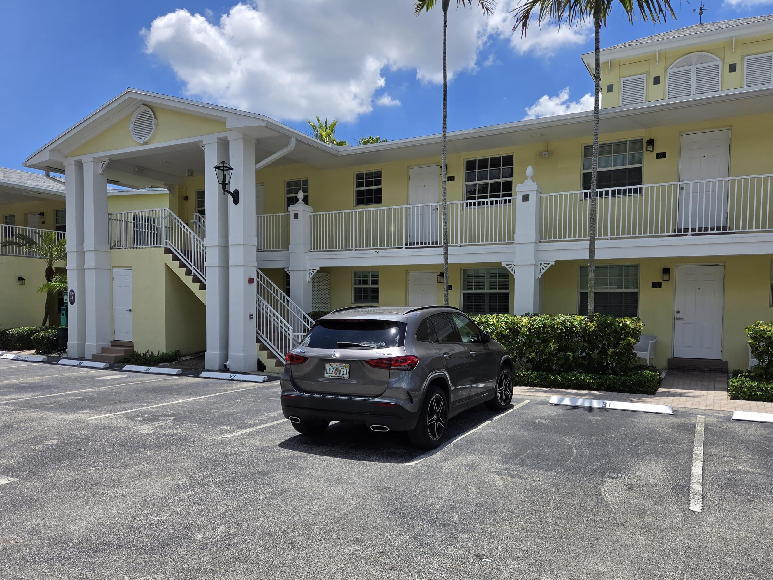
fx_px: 581
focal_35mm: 26
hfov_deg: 67.3
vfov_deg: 52.9
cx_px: 396
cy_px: 323
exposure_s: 1/5977
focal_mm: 5.4
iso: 80
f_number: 1.8
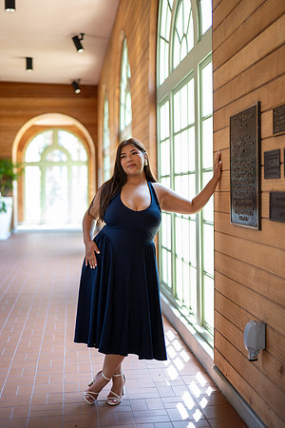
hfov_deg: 27.0
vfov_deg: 39.6
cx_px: 142
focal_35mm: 50
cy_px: 214
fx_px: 594
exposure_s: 1/160
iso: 200
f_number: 1.6
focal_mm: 50
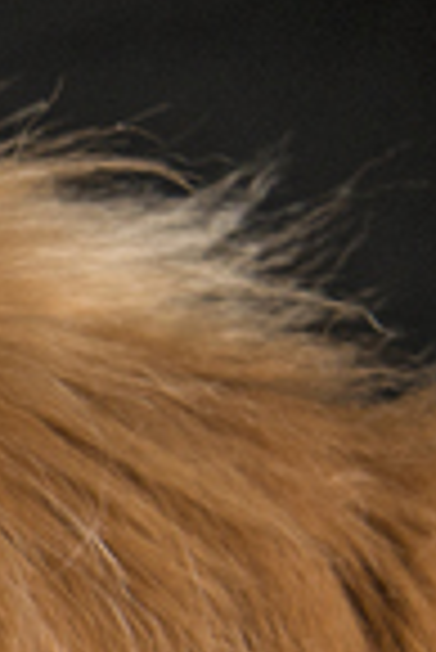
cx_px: -1223
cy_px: 1140
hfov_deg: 3.6
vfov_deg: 5.6
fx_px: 6578
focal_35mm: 363
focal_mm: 42
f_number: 7.1
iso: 400
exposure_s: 1/1250
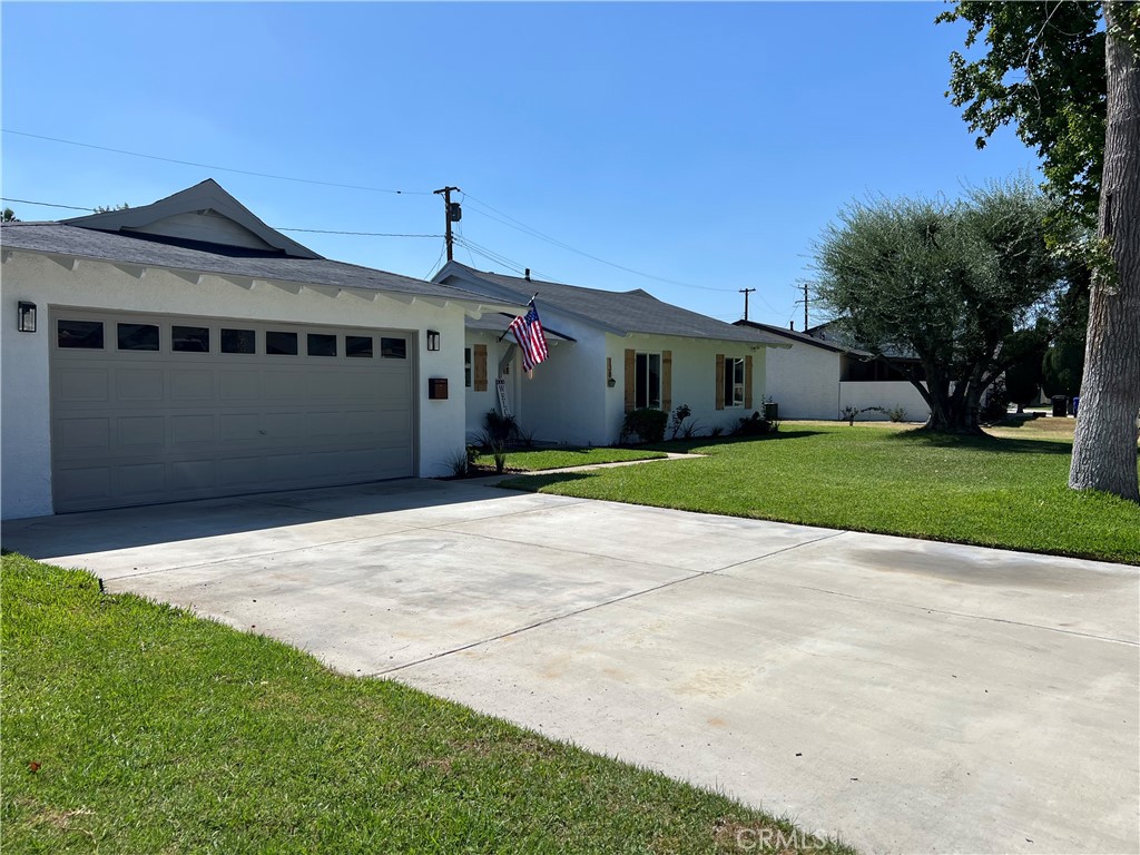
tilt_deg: -2.9
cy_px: 428
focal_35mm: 26
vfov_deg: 53.1
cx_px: 570
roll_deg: -0.3
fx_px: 856
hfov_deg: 67.3
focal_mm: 5.7
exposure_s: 1/6211
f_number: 1.5
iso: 50
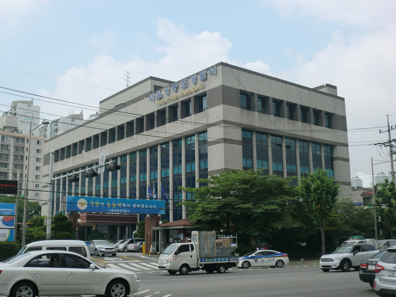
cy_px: 147
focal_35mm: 43
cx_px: 195
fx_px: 492
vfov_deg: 33.6
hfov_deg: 43.8
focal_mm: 7.7
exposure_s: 1/800
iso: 64
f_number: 3.4
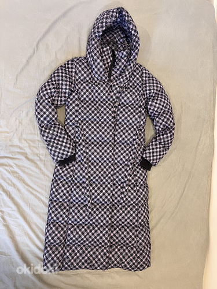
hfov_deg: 53.1
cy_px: 144
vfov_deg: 67.3
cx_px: 108
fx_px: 217
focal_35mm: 26
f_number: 1.5
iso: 320
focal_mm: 5.7
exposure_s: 1/50
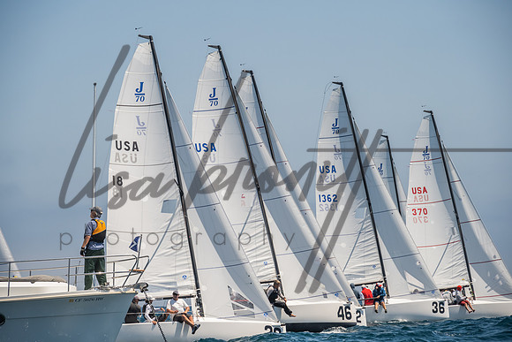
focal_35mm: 155
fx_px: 2205
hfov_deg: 13.2
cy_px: 171
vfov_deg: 8.9
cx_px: 256
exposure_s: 1/1000
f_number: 8
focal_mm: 155
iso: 800
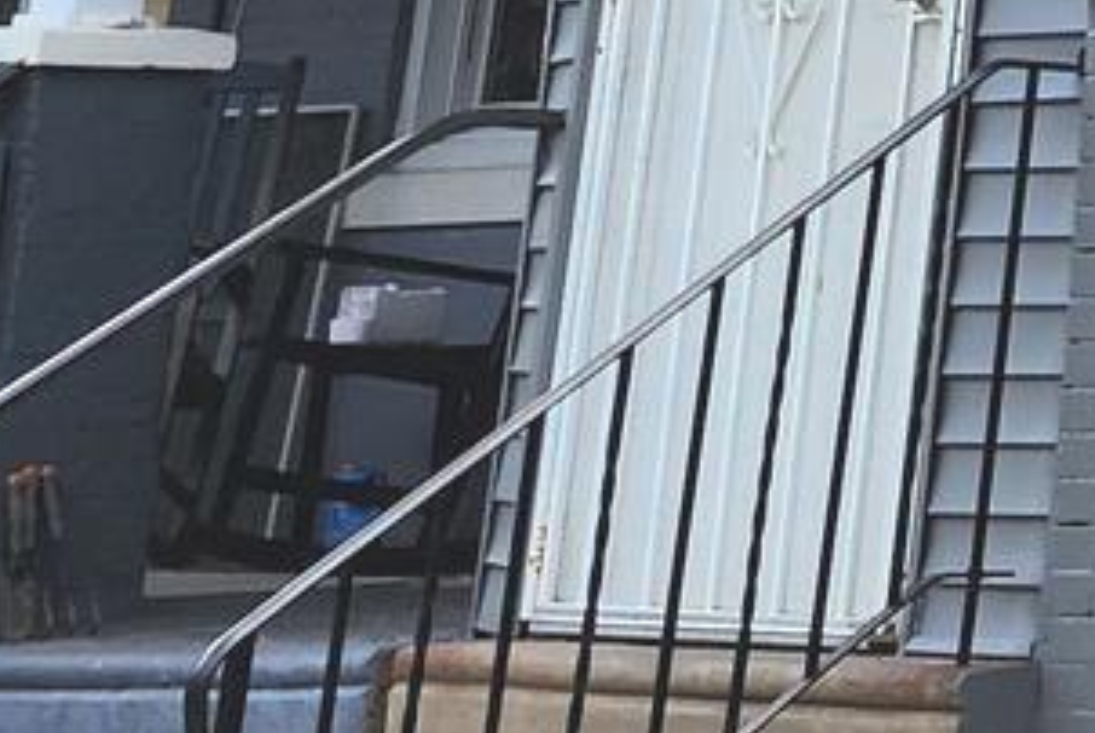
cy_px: -1049
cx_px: 2741
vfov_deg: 7.9
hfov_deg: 10.6
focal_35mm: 162
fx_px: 4932
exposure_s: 1/715
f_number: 1.8
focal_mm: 6.4
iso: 12
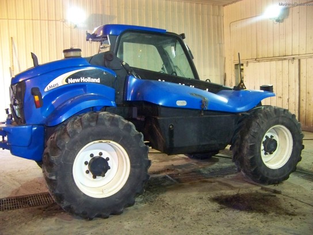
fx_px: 326
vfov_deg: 39.7
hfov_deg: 51.4
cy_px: 118
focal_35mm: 36
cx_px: 156
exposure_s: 1/30
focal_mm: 5.85
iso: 500
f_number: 2.8
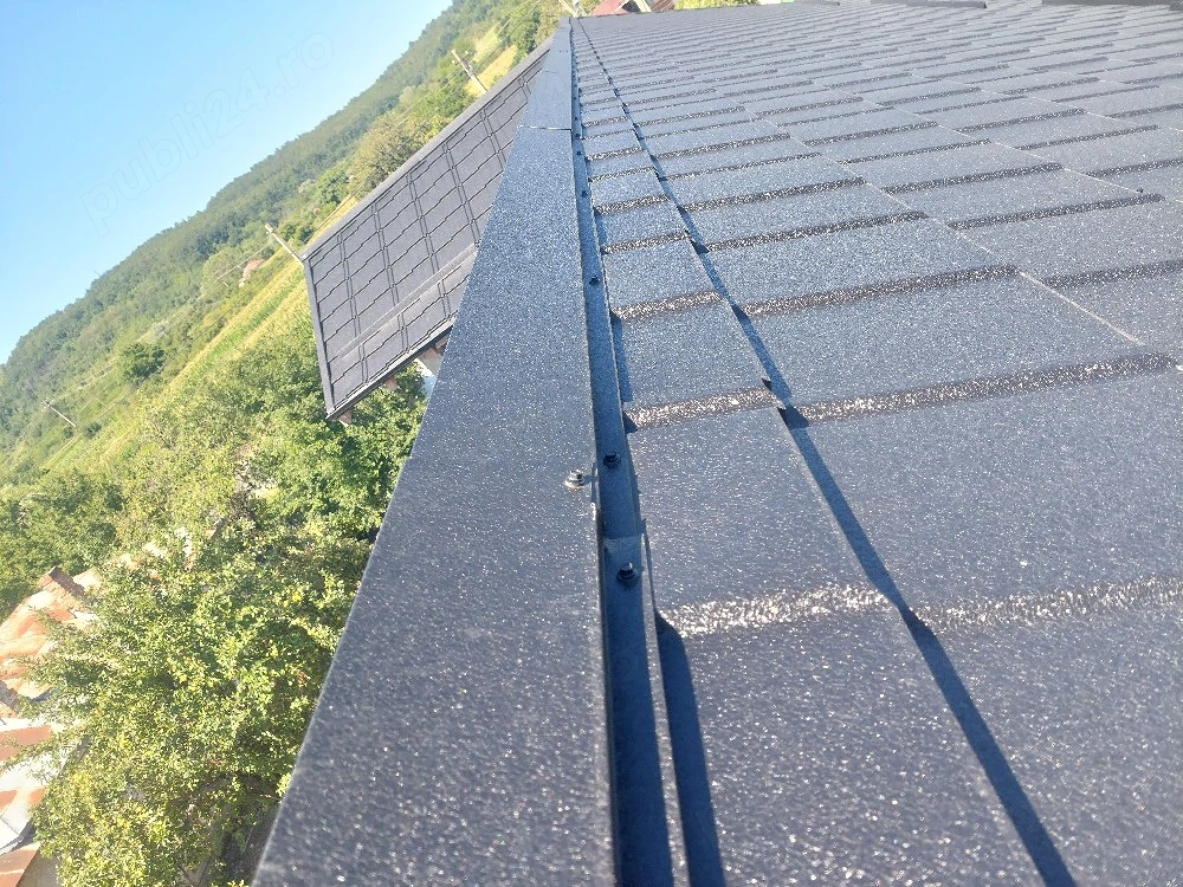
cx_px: 592
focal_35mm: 24
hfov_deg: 71.6
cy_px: 444
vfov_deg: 56.8
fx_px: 820
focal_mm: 5.23
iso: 40
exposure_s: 1/370
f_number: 1.8
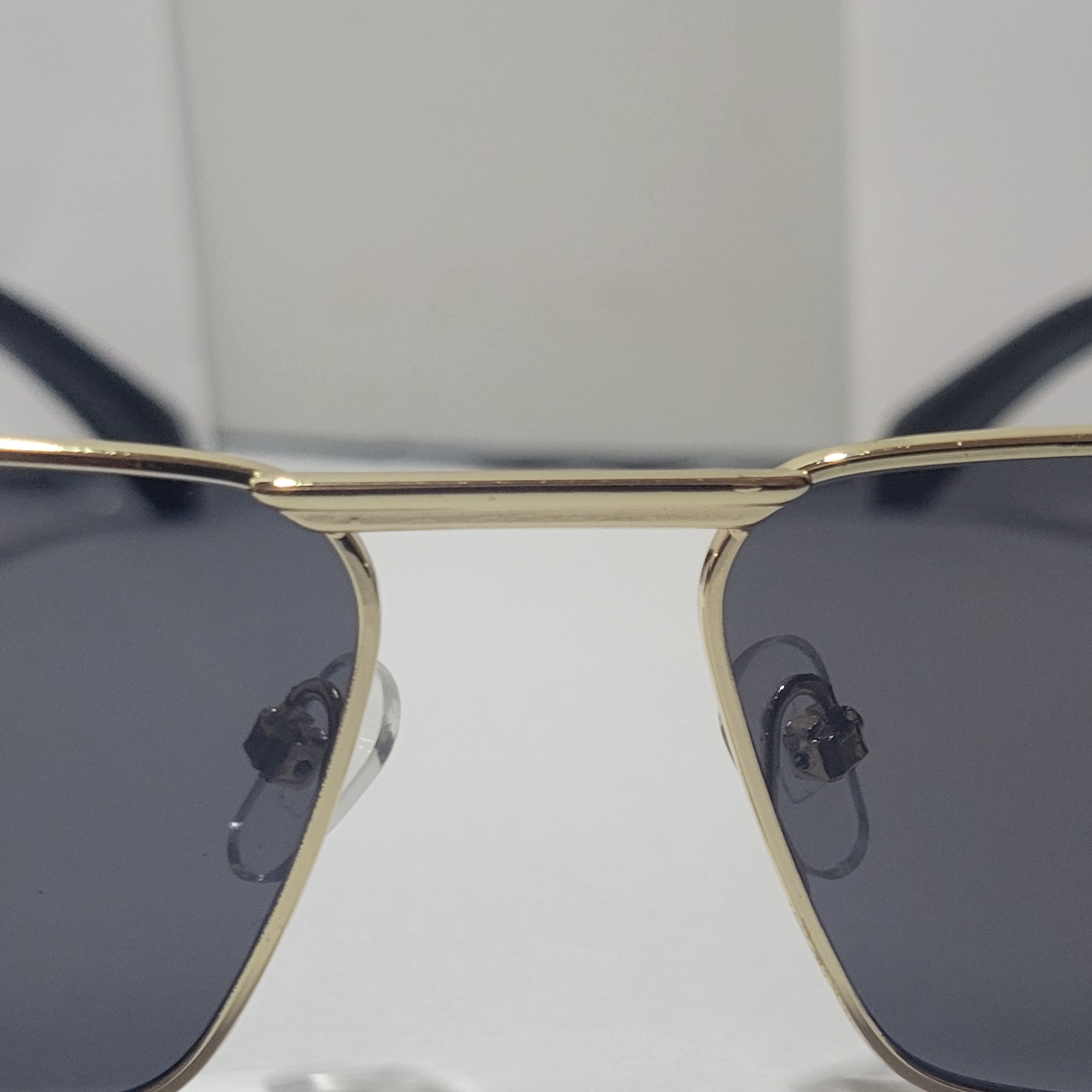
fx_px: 2534
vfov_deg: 24.2
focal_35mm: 71
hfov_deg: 24.3
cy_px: 766
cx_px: 614
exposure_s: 1/40
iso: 250
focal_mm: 5.4
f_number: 1.8
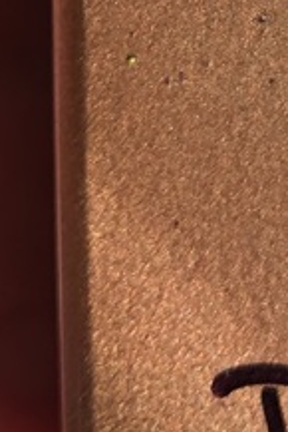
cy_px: -370
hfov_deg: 8.2
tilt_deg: -56.5
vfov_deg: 11.7
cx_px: 512
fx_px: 1929
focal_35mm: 161
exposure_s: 1/120
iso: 25
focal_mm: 3.99
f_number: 1.8
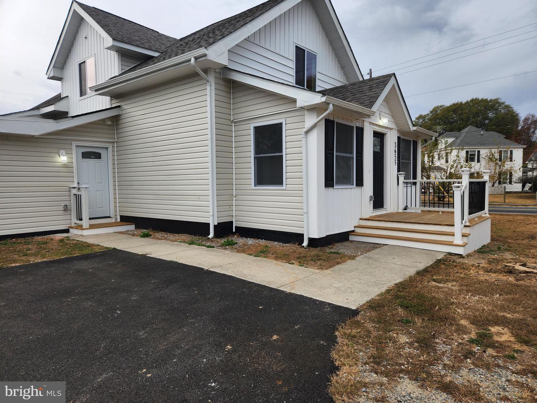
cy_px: 202
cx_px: 268
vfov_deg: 58.9
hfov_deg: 73.9
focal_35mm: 23
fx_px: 357
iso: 20
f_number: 1.8
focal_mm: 5.4
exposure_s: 1/302
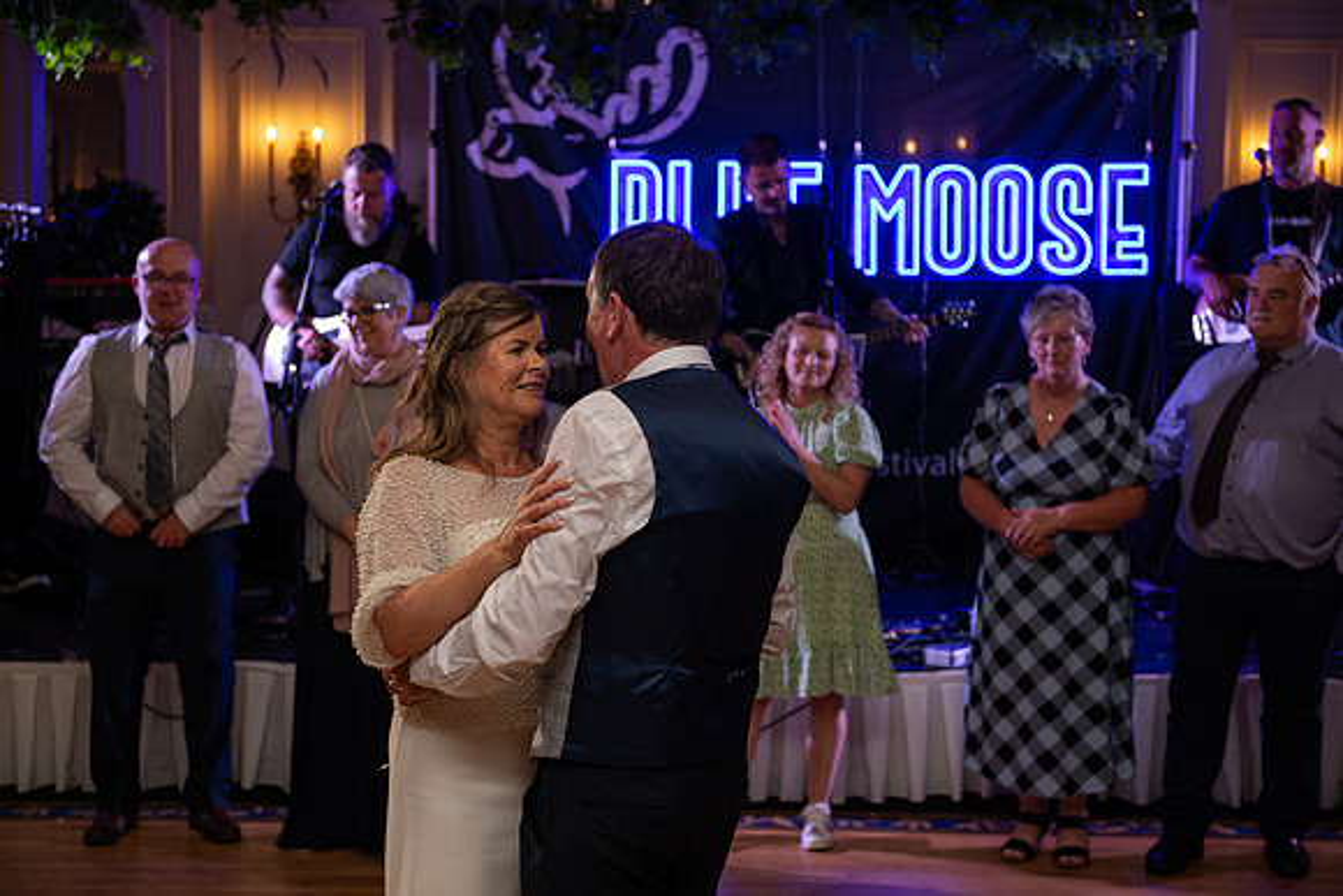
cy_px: 448
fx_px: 2239
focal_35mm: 60
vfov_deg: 22.6
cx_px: 672
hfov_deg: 33.4
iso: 500
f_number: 3.5
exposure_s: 1/160
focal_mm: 60
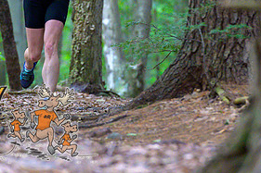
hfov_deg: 4.5
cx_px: 106
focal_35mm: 458
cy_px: -12
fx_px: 3318
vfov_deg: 3.0
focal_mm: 200
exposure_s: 1/200
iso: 8000
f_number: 4
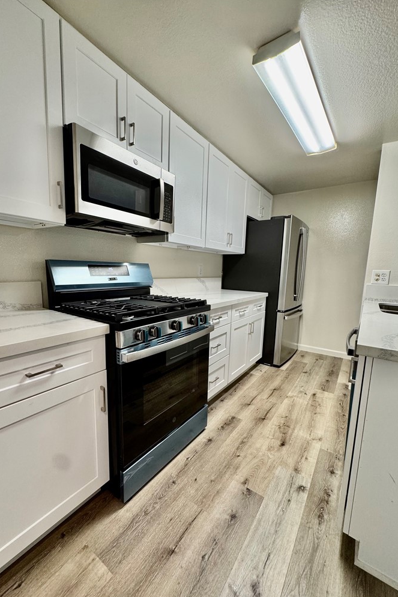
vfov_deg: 100.4
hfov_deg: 77.3
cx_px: 190
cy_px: 306
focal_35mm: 15
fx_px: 249
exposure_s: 1/60
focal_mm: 2.22
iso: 160
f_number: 2.2
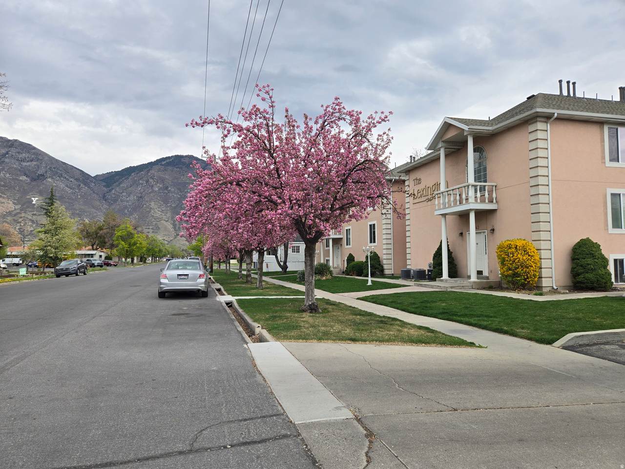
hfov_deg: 73.9
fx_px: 415
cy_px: 234
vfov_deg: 58.9
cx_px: 312
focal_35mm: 23
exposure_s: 1/1248
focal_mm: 5.4
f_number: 1.8
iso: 25
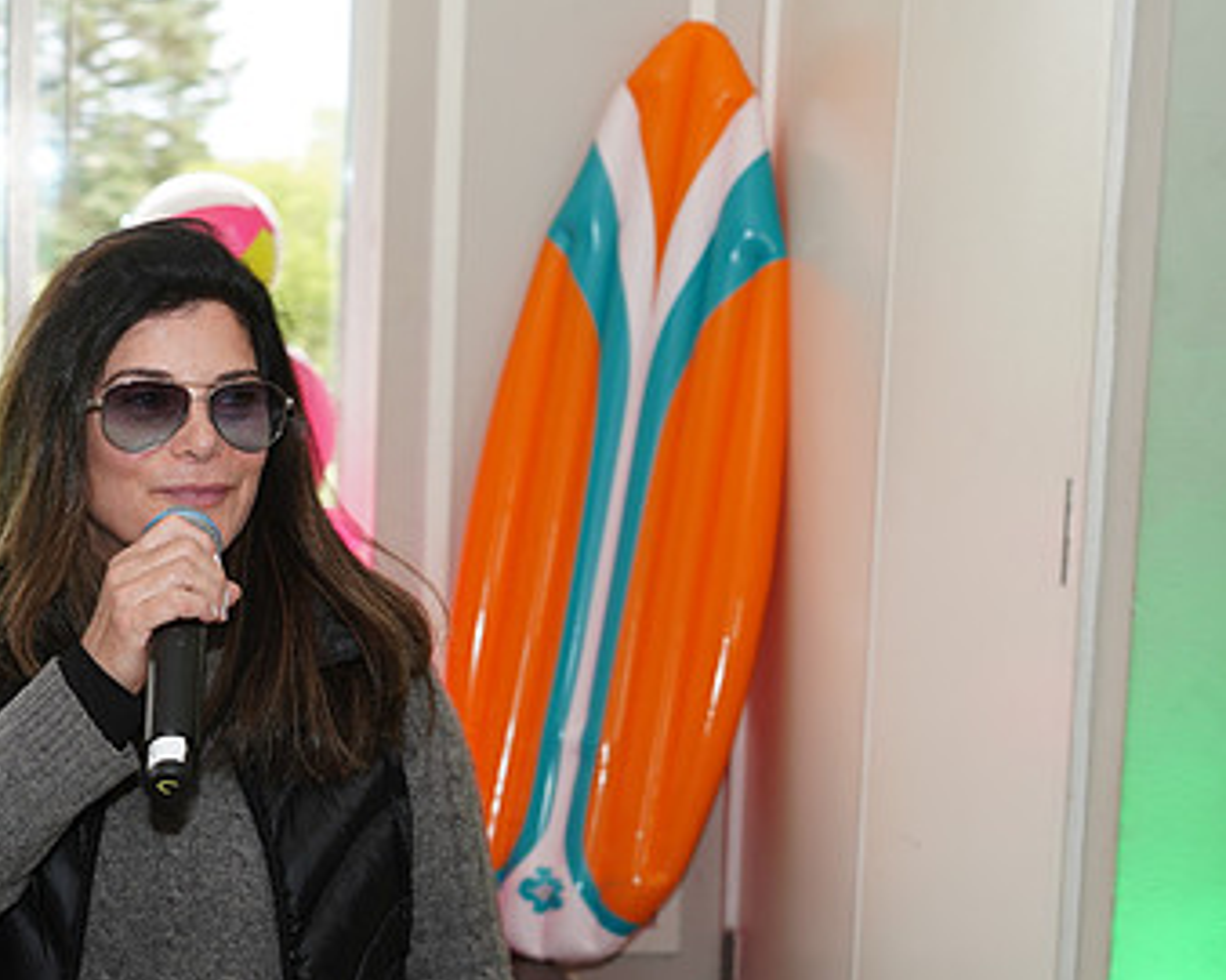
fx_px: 2865
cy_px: 626
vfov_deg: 19.4
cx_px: 319
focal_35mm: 79
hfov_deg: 23.9
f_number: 5.6
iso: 400
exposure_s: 1/80
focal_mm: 49
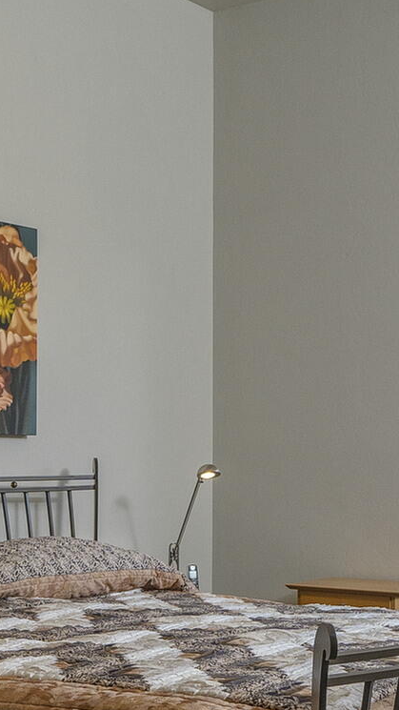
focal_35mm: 63
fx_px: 1185
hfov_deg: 18.6
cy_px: 480
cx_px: 3
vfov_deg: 33.0
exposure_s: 1/200
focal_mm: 16
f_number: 4.5
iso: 250
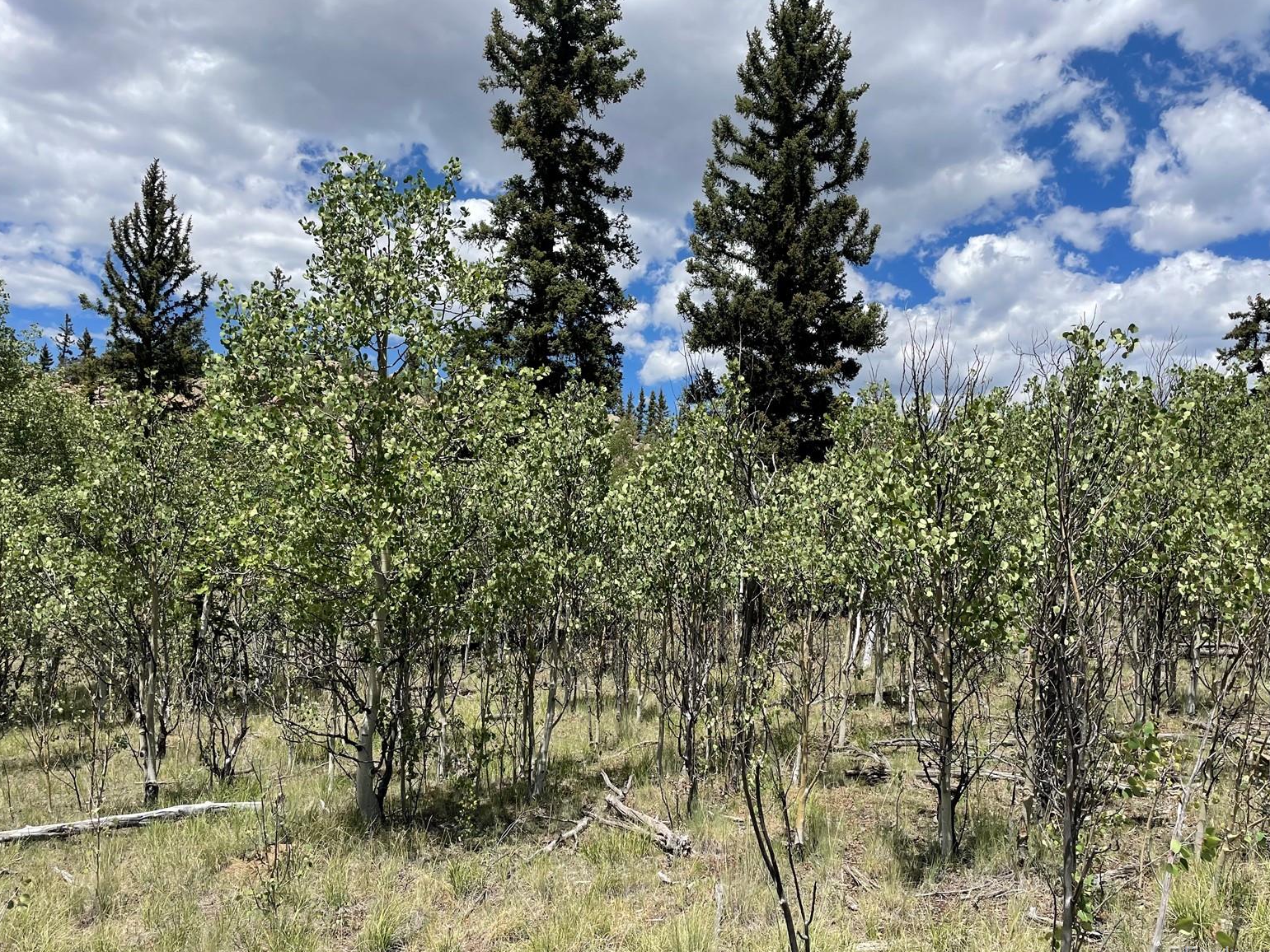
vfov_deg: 51.4
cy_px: 478
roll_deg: -2.9
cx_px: 641
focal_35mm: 27
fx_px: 991
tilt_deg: +3.4
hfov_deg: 65.3
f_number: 1.6
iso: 32
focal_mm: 4.2
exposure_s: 1/3861
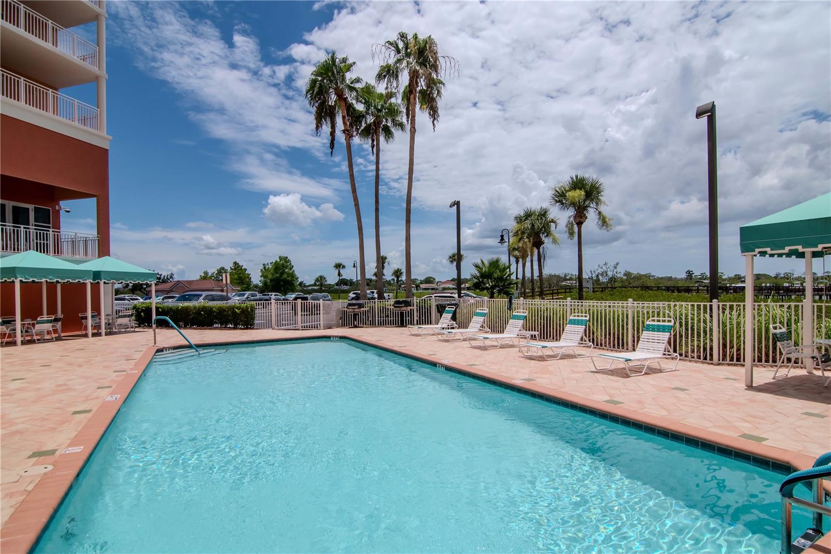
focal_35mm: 16
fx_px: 381
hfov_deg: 95.0
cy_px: 277
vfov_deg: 72.0
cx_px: 416
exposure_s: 1/4000
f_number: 8
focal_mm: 11
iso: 800
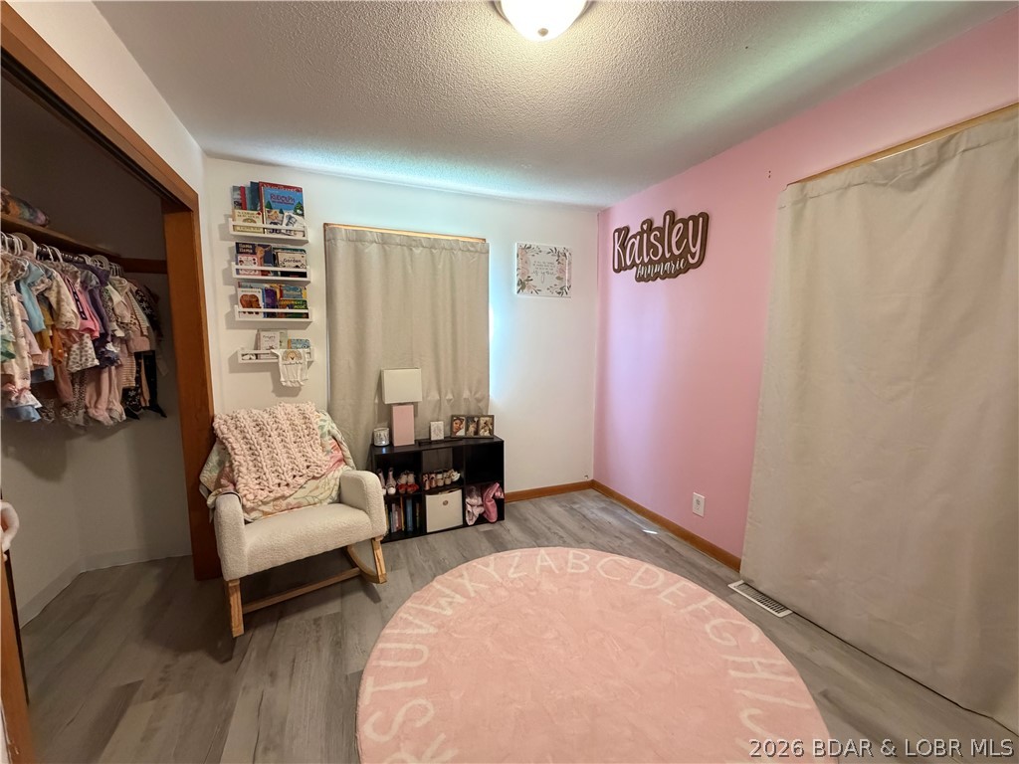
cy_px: 382
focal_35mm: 14
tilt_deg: -5.7
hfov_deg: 102.1
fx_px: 412
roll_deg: +0.2
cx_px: 510
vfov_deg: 85.7
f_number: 2.2
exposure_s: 1/60
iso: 640
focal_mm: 2.22
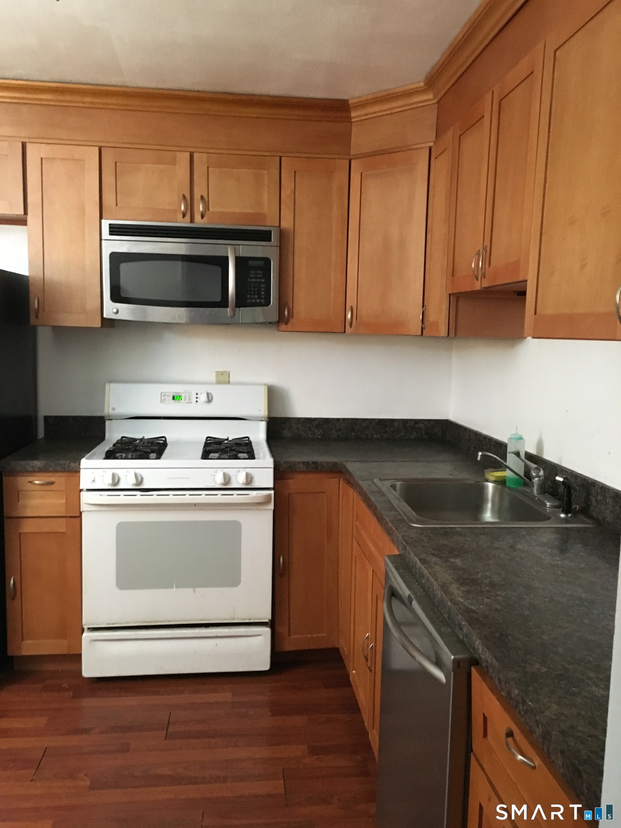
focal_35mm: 29
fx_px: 694
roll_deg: -0.8
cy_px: 414
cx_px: 310
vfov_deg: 61.7
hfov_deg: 48.2
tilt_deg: -6.5
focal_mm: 4.15
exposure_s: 1/15
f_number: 2.2
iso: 250
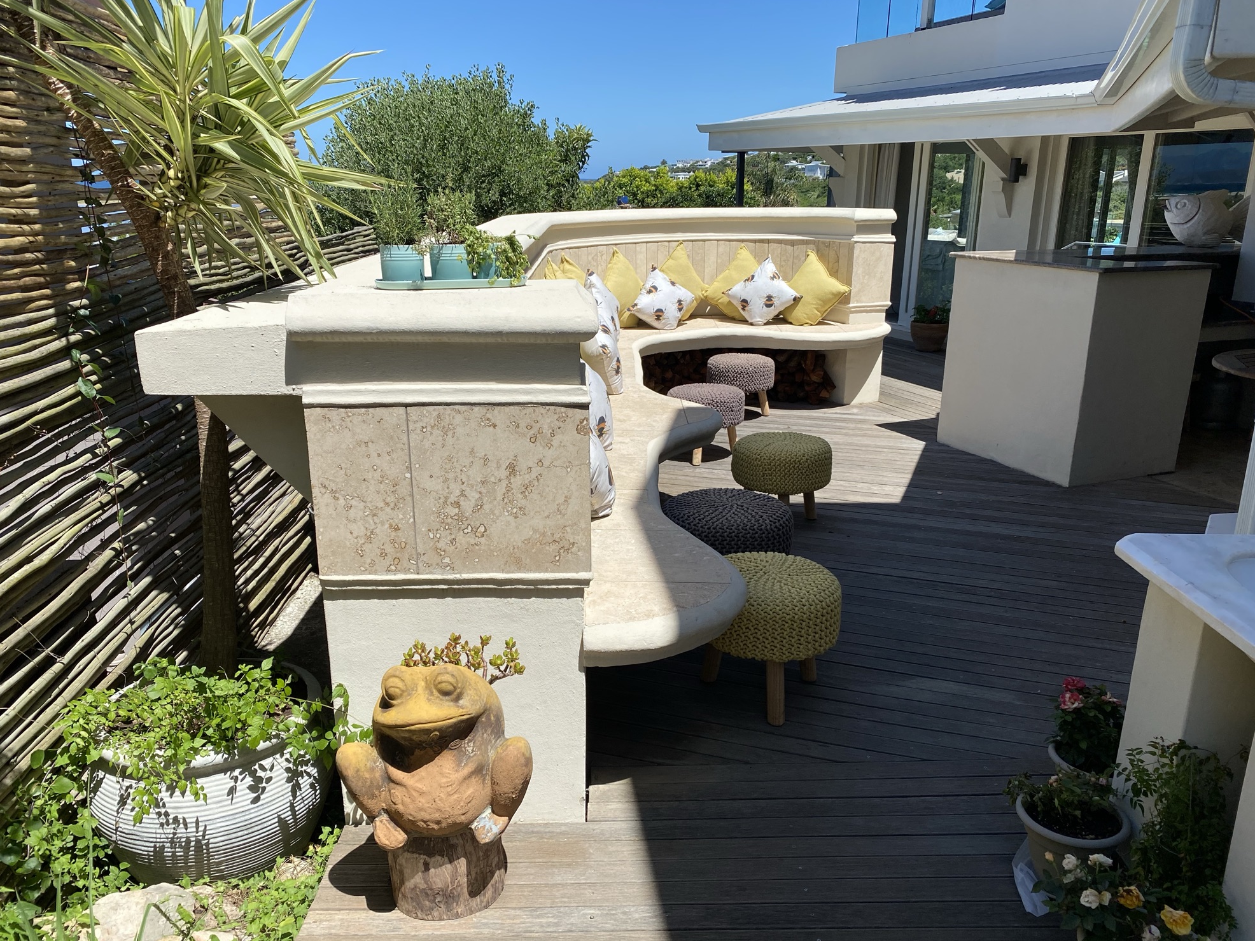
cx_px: 607
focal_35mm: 27
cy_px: 487
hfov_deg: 65.3
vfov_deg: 51.3
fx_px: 979
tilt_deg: -17.1
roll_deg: -0.3
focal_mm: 4.25
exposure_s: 1/3497
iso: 32
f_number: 1.8
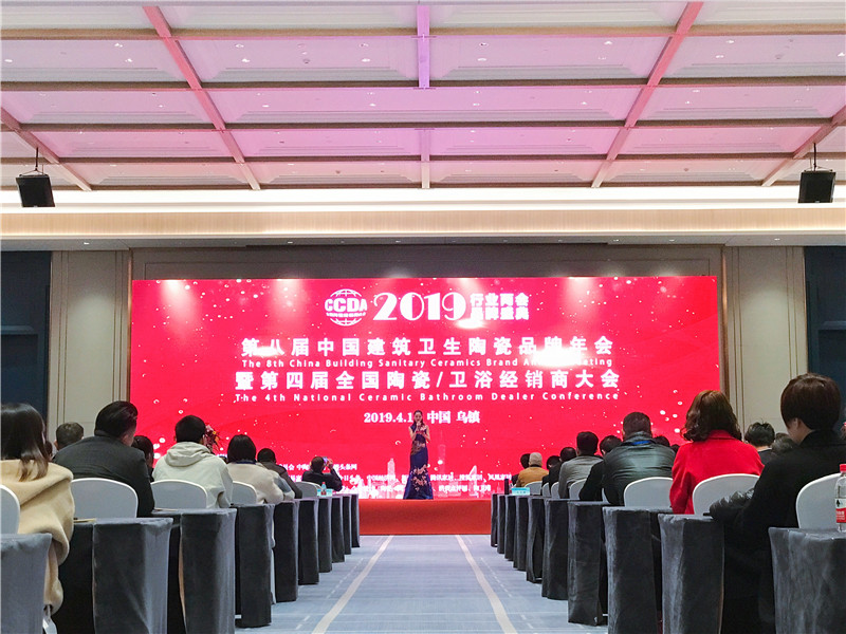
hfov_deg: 33.8
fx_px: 1393
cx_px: 423
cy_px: 317
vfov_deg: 25.7
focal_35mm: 57
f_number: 2.8
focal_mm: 6.6
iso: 400
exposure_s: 1/60
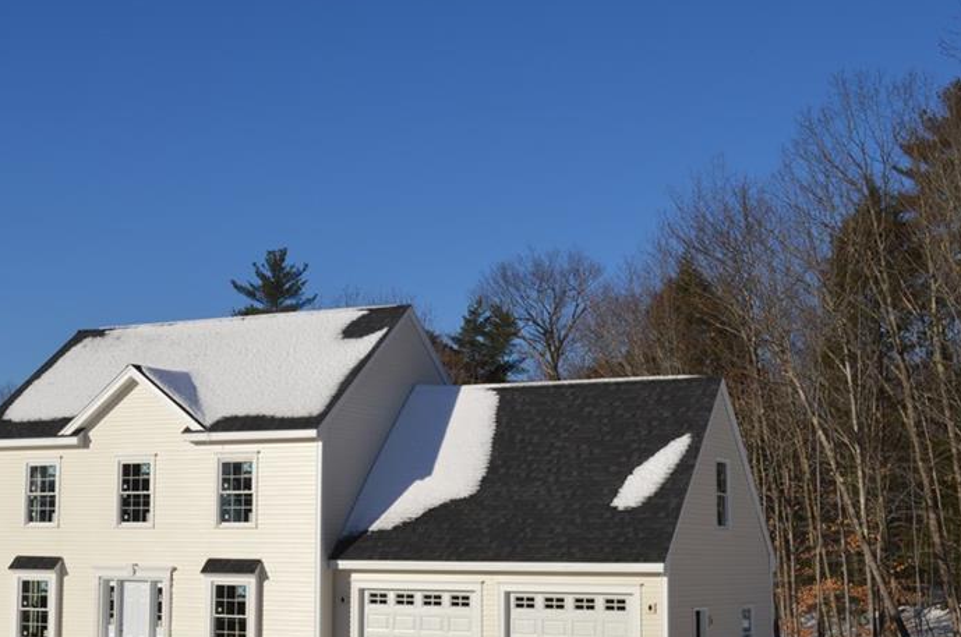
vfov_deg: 23.3
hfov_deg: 34.1
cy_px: 346
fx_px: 1546
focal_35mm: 58
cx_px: 300
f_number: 11
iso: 100
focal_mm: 26
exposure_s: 1/200
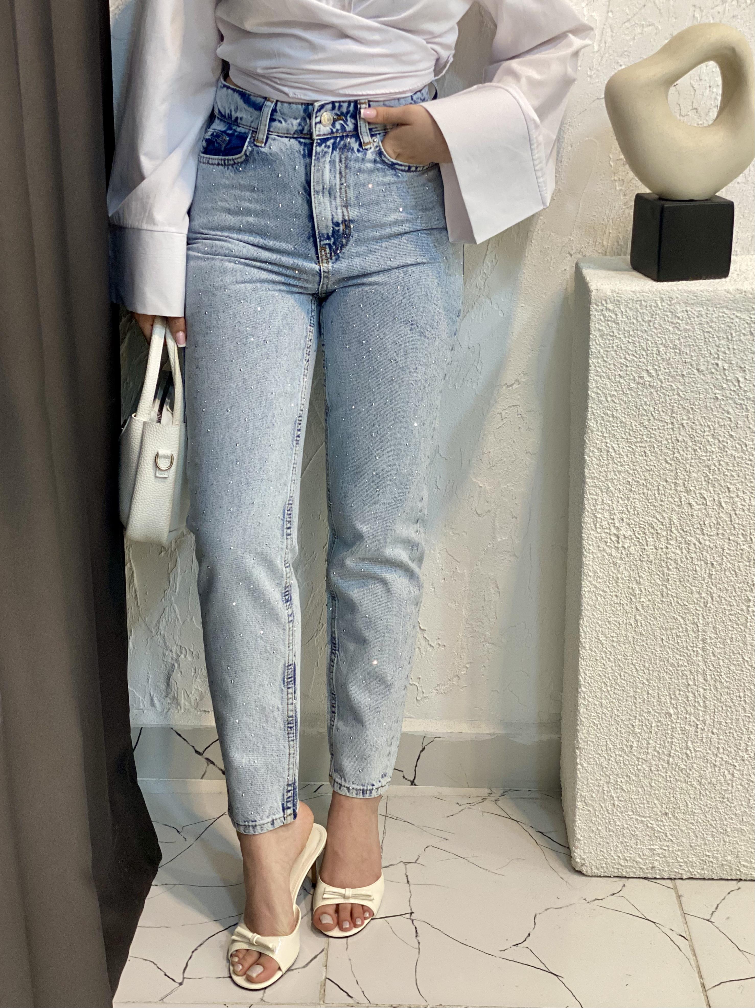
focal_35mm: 52
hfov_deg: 28.0
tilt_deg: -19.7
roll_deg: +0.5
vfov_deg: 36.8
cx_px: 378
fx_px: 1512
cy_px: 504
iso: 125
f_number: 2
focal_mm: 6
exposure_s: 1/100
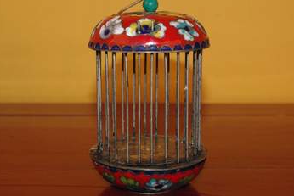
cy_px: 93
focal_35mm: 74
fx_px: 605
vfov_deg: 18.4
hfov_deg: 27.3
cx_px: 150
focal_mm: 42.5
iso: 1600
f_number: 8
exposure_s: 1/60
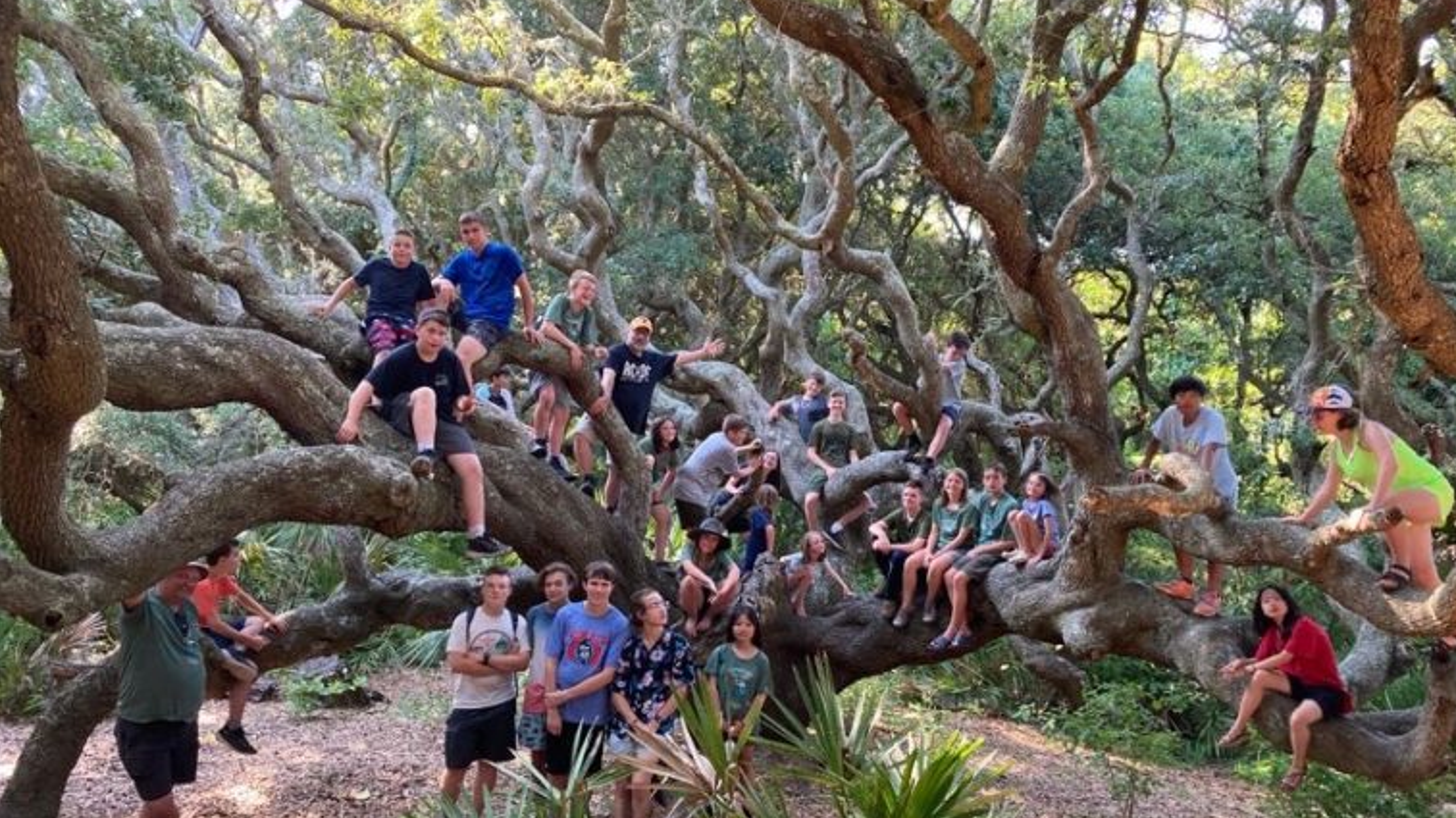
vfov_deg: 37.6
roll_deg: -5.4
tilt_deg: -1.6
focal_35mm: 31
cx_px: 738
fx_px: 1197
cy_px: 483
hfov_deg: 62.6
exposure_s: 1/60
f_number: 1.8
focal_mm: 3.99
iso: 80
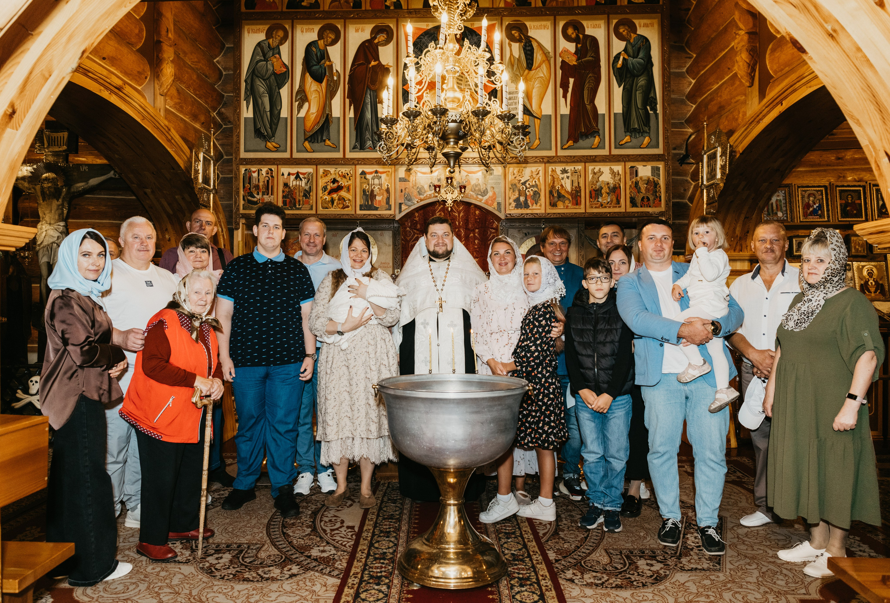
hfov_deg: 71.4
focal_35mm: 25
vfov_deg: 51.9
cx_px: 427
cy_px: 301
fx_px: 619
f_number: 5
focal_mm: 24
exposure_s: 1/160
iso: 400
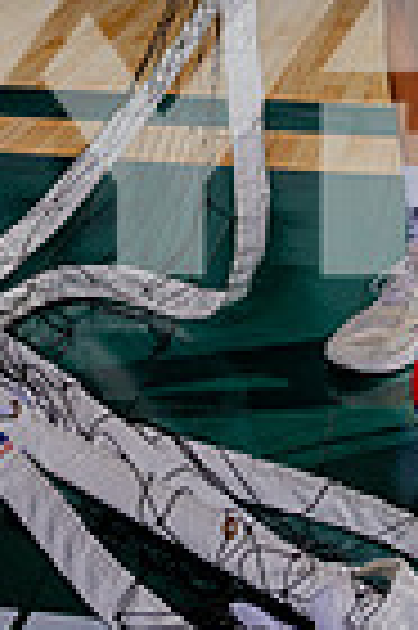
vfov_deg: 21.3
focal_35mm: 87
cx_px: 279
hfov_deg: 15.6
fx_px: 1519
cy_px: -176
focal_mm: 27
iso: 200
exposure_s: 1/250
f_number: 8
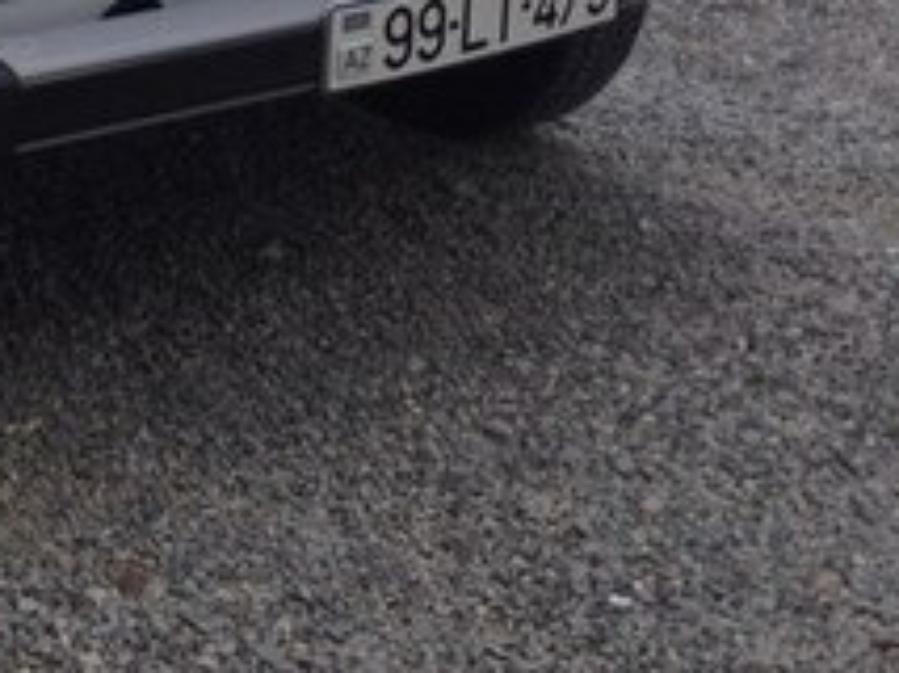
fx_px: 2646
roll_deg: +0.0
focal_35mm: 102
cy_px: -204
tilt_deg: -12.5
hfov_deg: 18.7
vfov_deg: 13.9
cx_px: -17
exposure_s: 1/60
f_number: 2.4
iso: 50
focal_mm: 4.12
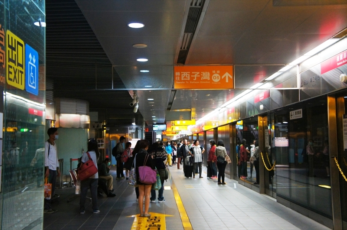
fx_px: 433
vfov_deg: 29.8
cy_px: 115
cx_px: 174
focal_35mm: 45
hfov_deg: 43.7
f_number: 4
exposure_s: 1/50
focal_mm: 30
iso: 1600
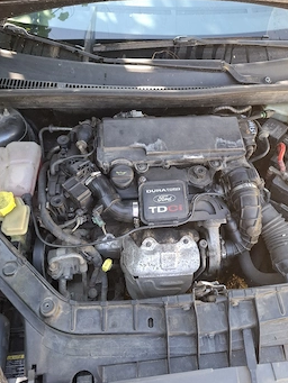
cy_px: 179
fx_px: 299
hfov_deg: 51.2
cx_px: 168
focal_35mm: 27
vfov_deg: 65.2
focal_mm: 5.54
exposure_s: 1/100
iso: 100
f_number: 1.8
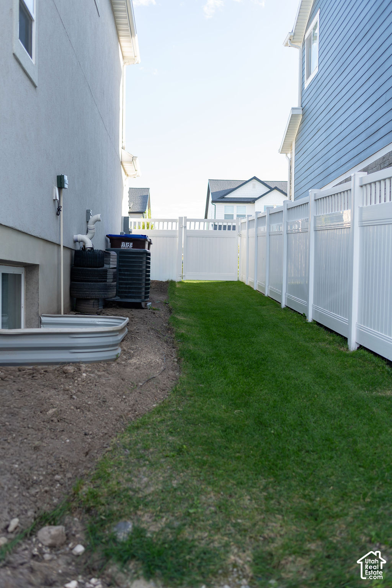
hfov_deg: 37.9
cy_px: 294
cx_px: 196
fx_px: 572
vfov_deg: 54.4
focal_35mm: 35
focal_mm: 35
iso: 100
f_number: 2.8
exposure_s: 1/250
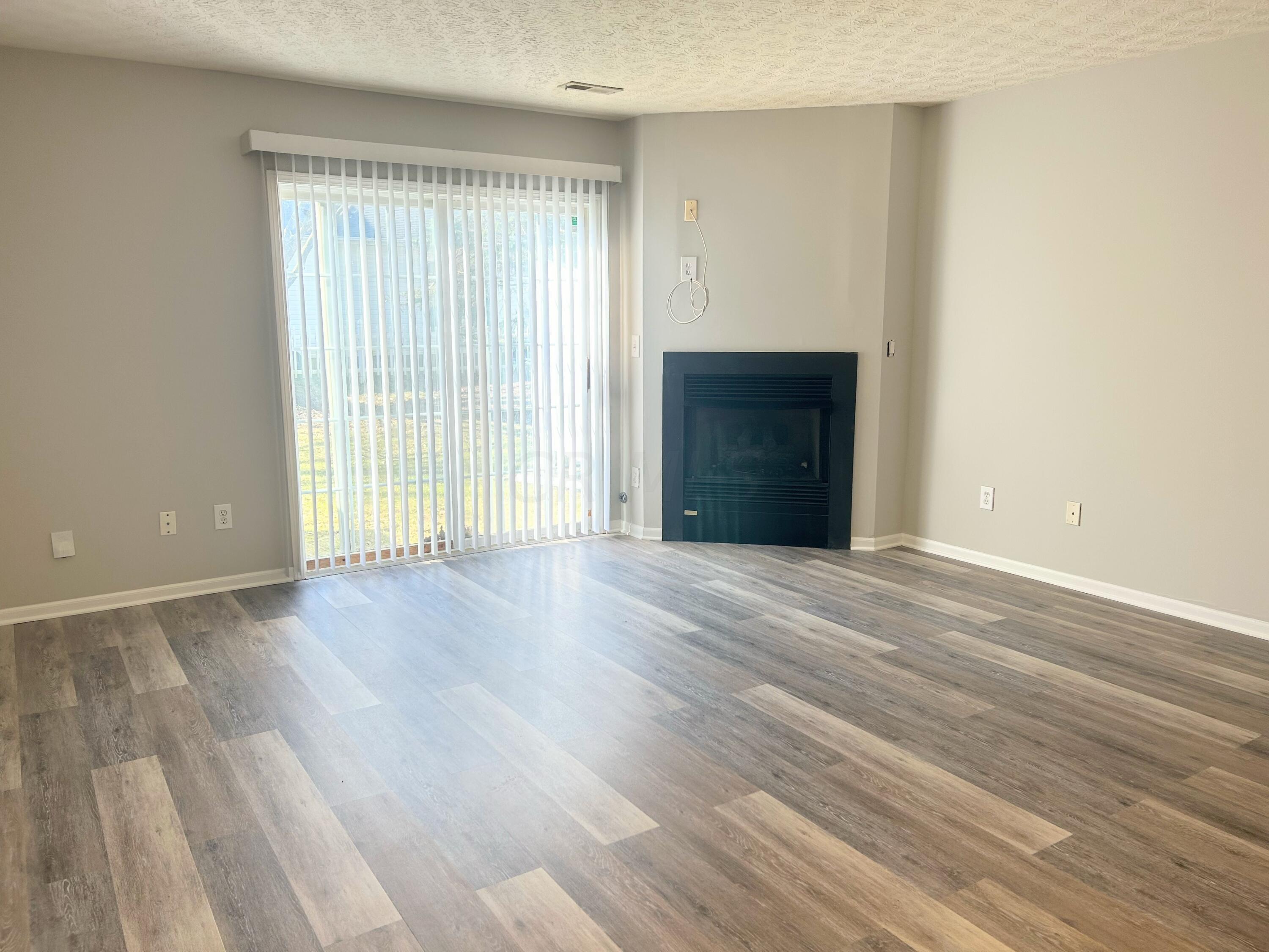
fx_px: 953
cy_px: 476
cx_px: 634
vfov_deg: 53.1
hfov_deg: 67.3
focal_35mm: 26
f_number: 1.5
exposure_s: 1/187
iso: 40
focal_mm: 5.7
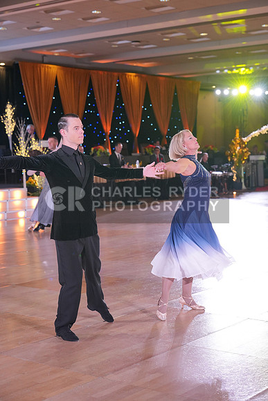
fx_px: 714
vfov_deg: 31.4
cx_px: 134
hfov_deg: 21.3
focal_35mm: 64
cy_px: 200
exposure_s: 1/400
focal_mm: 64
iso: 2000
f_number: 4
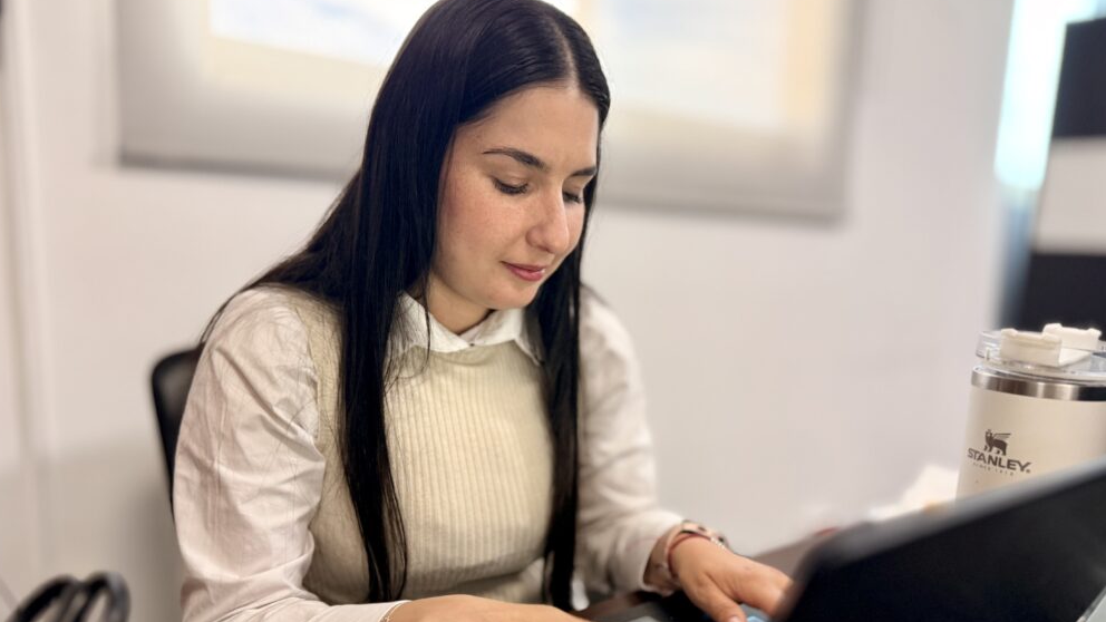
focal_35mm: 27
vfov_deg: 42.5
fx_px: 792
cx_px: 555
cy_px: 393
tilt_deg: -10.5
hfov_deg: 69.9
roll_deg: -2.1
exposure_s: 1/60
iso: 250
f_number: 1.78
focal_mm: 6.76
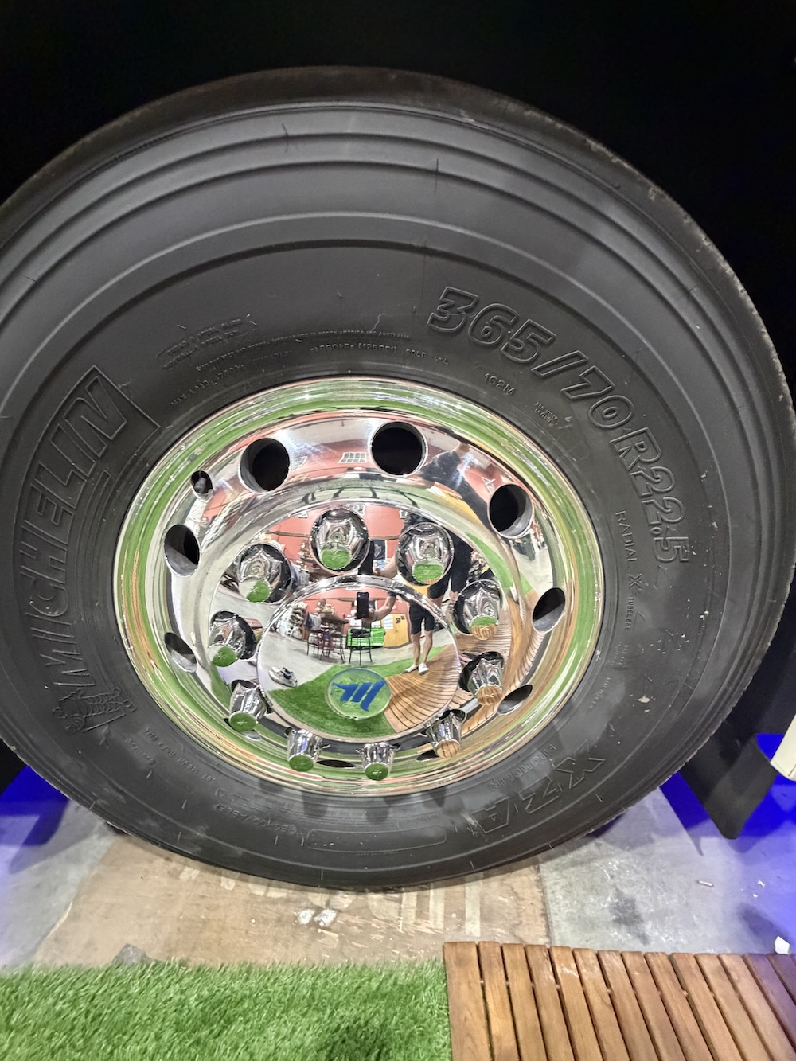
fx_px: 429
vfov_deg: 102.1
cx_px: 398
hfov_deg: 85.7
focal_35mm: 14
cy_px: 530
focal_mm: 2.22
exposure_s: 1/57
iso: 1000
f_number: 2.2
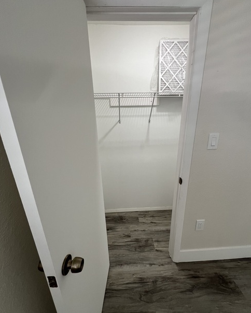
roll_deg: +2.4
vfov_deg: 100.5
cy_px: 167
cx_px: 128
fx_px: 130
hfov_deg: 88.0
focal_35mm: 14
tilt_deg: -18.1
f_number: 1.8
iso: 160
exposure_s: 1/99
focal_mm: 1.57
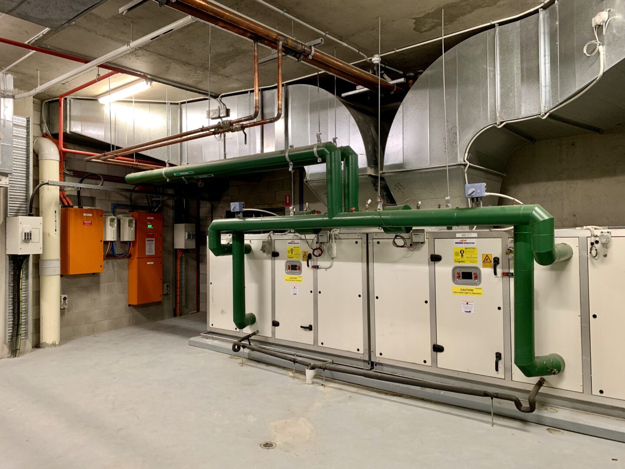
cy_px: 234
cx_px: 312
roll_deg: -0.2
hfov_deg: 67.3
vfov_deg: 53.1
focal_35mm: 26
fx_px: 469
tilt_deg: +1.7
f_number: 1.8
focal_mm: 4.25
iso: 250
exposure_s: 1/50
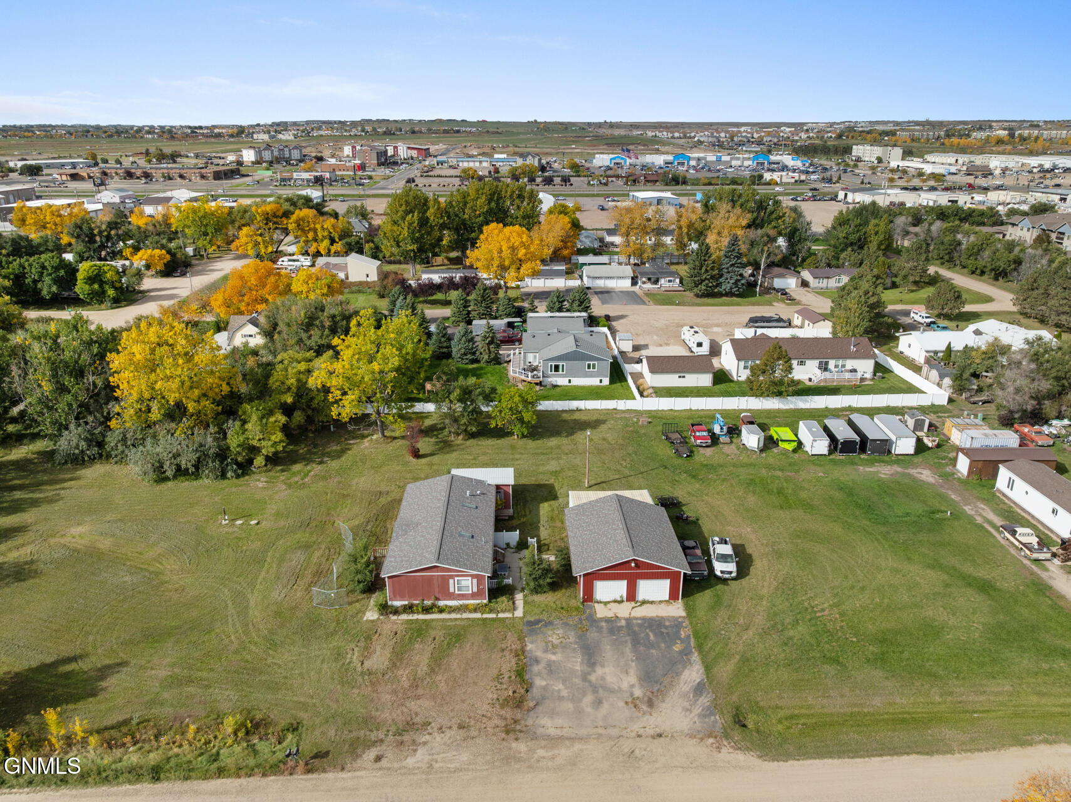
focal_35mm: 24
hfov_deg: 71.6
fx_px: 742
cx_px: 536
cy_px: 401
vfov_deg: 56.8
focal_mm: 12.29
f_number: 5.6
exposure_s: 1/640
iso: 100
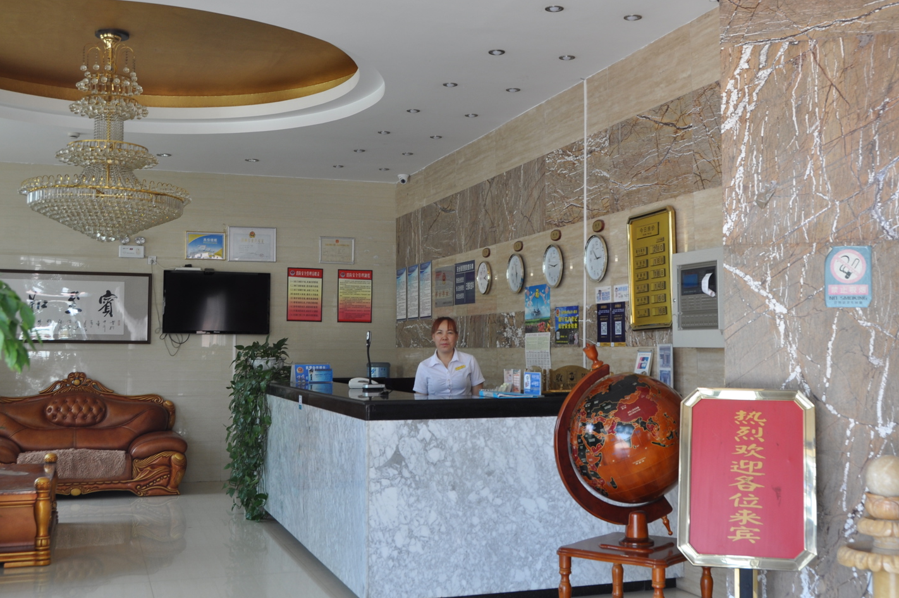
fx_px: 1023
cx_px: 490
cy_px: 277
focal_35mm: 41
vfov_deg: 32.5
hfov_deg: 47.4
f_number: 5.6
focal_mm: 22
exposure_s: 1/30
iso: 200
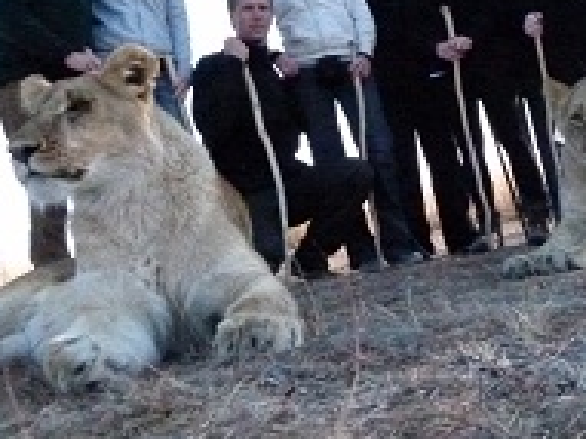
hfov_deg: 34.1
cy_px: 100
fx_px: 930
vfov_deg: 26.1
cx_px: 448
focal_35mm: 55
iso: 1600
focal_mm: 4.5
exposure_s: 1/2000
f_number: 4.5
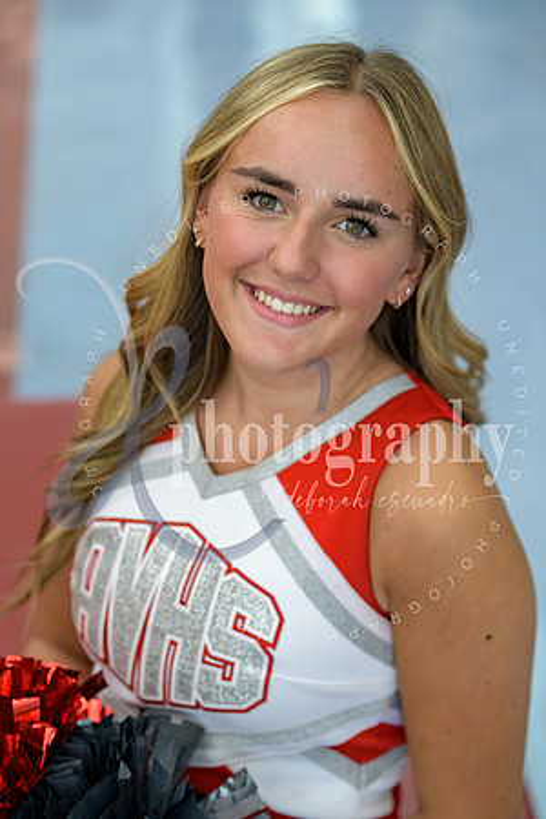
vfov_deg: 28.8
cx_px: 273
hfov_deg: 19.5
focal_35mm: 70
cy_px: 410
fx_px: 1592
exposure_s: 1/100
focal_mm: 70
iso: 250
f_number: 2.8
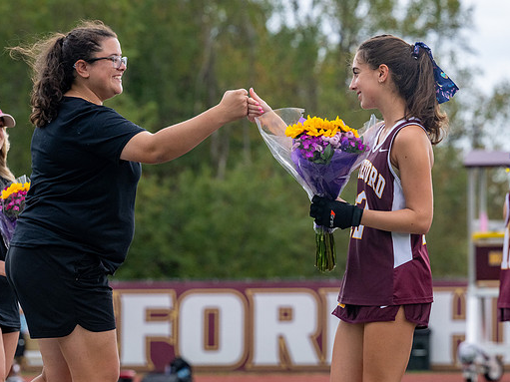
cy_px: 197
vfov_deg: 6.9
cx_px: 358
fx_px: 3167
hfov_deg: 9.2
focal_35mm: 215
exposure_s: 1/640
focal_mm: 125
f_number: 4.5
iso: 1100
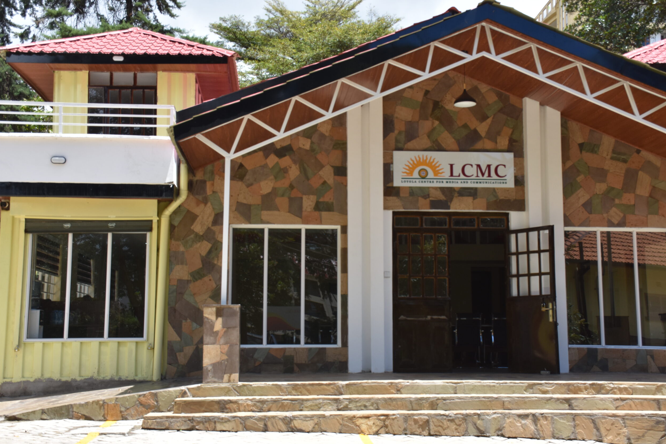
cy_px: 218
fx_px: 906
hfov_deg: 40.3
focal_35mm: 49
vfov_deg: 27.5
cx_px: 328
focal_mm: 32
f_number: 8
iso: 360
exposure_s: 1/500
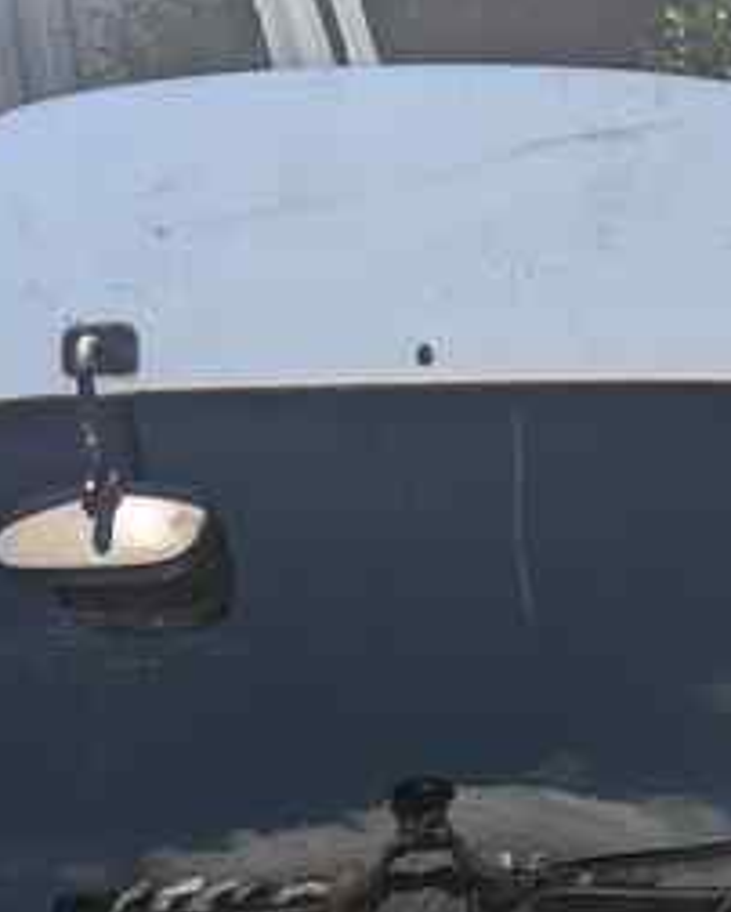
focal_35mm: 58
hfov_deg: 26.2
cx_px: 463
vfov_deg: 30.9
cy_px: 829
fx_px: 1567
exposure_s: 1/1332
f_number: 1.85
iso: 50
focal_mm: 6.81
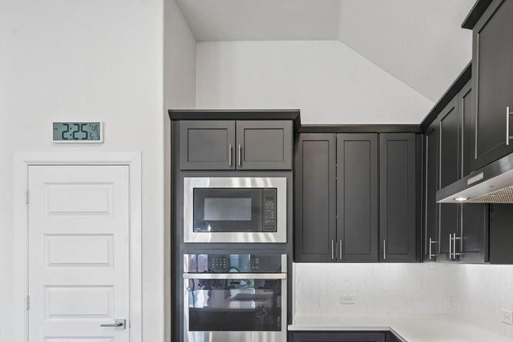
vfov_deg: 47.5
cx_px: 308
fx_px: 370
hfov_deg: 68.7
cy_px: 259
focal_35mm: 26
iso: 400
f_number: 8
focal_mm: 17
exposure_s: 1/20
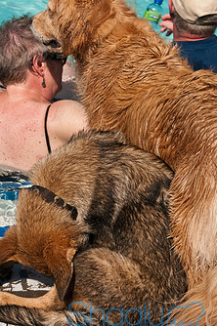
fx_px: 915
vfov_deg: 20.2
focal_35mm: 101
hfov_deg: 13.5
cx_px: 76
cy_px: 143
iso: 200
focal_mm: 50
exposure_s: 1/1250
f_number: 5.6
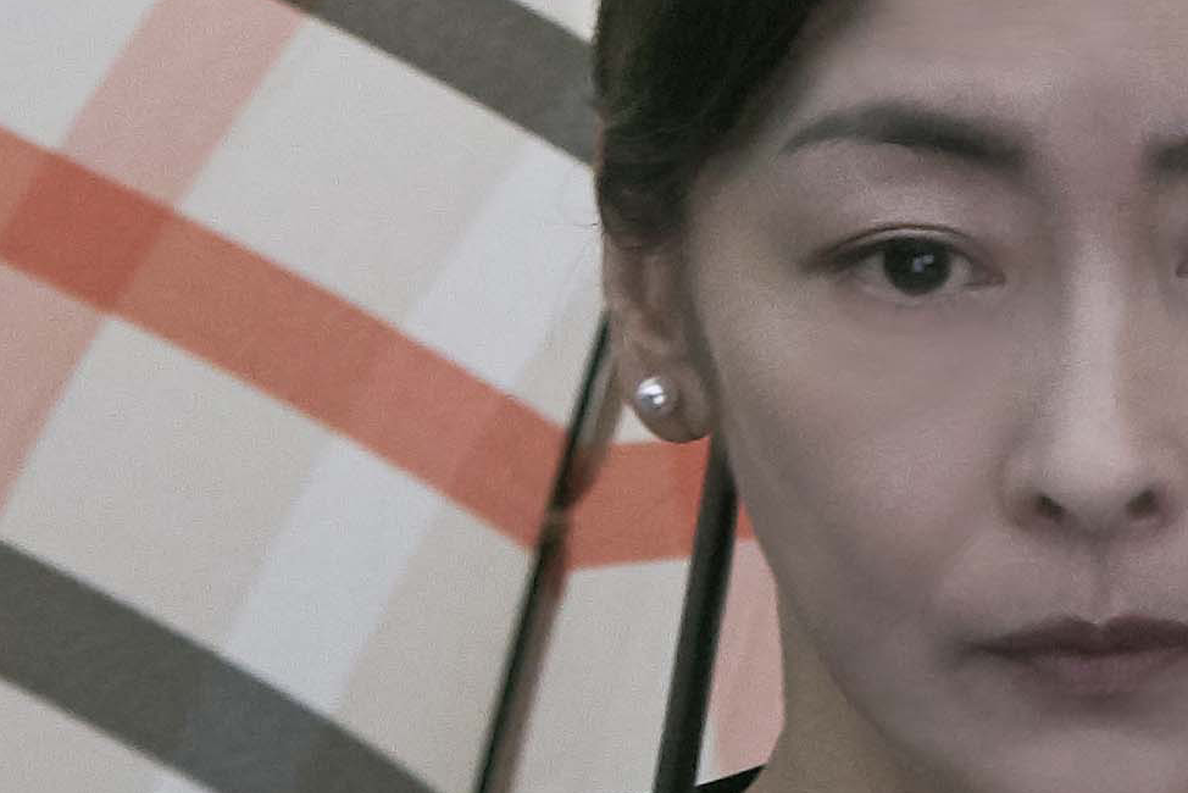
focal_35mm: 468
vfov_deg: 2.9
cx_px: 3052
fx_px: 15448
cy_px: 87
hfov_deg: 4.3
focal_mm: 76
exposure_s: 1/500
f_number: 5
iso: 1600
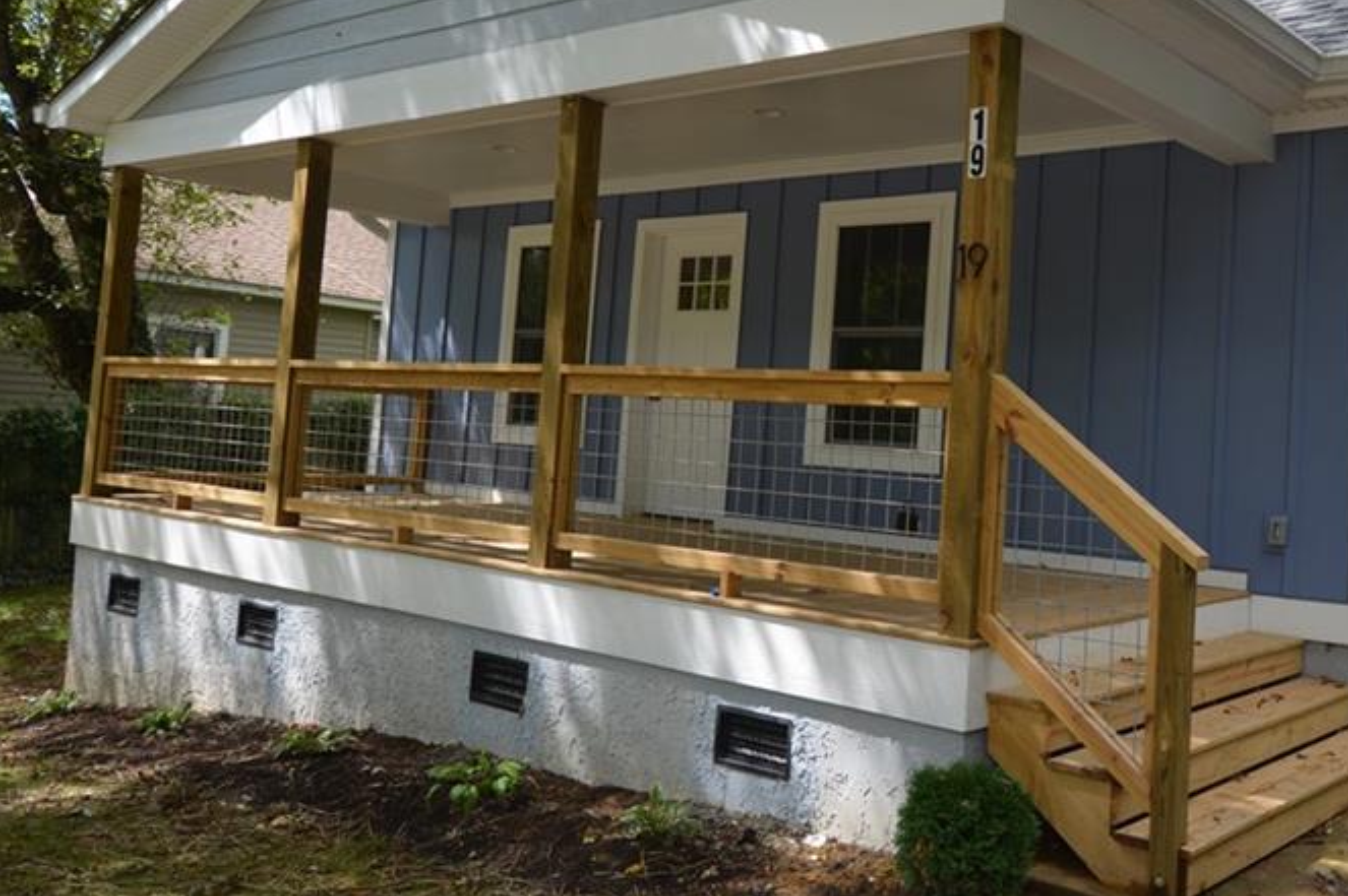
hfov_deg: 52.9
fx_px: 1301
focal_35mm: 35
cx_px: 970
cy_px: 358
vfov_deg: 37.9
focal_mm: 15
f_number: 5.6
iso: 200
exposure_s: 1/250
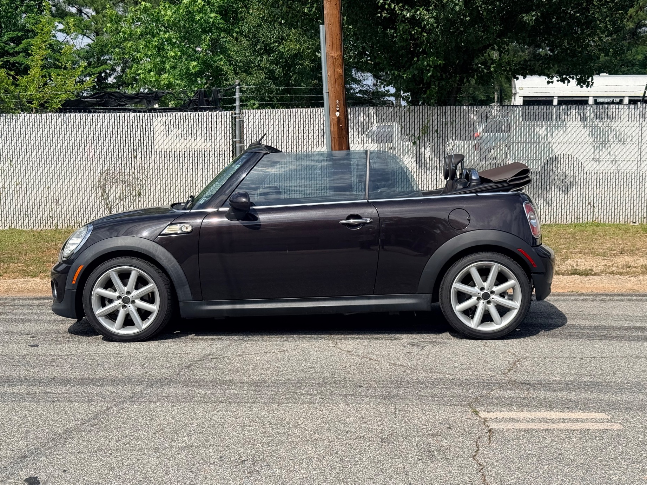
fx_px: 934
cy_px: 238
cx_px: 323
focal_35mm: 50
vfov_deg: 29.1
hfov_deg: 38.2
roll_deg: +0.6
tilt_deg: -5.3
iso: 100
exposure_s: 1/8772
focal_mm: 6.76
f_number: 1.78
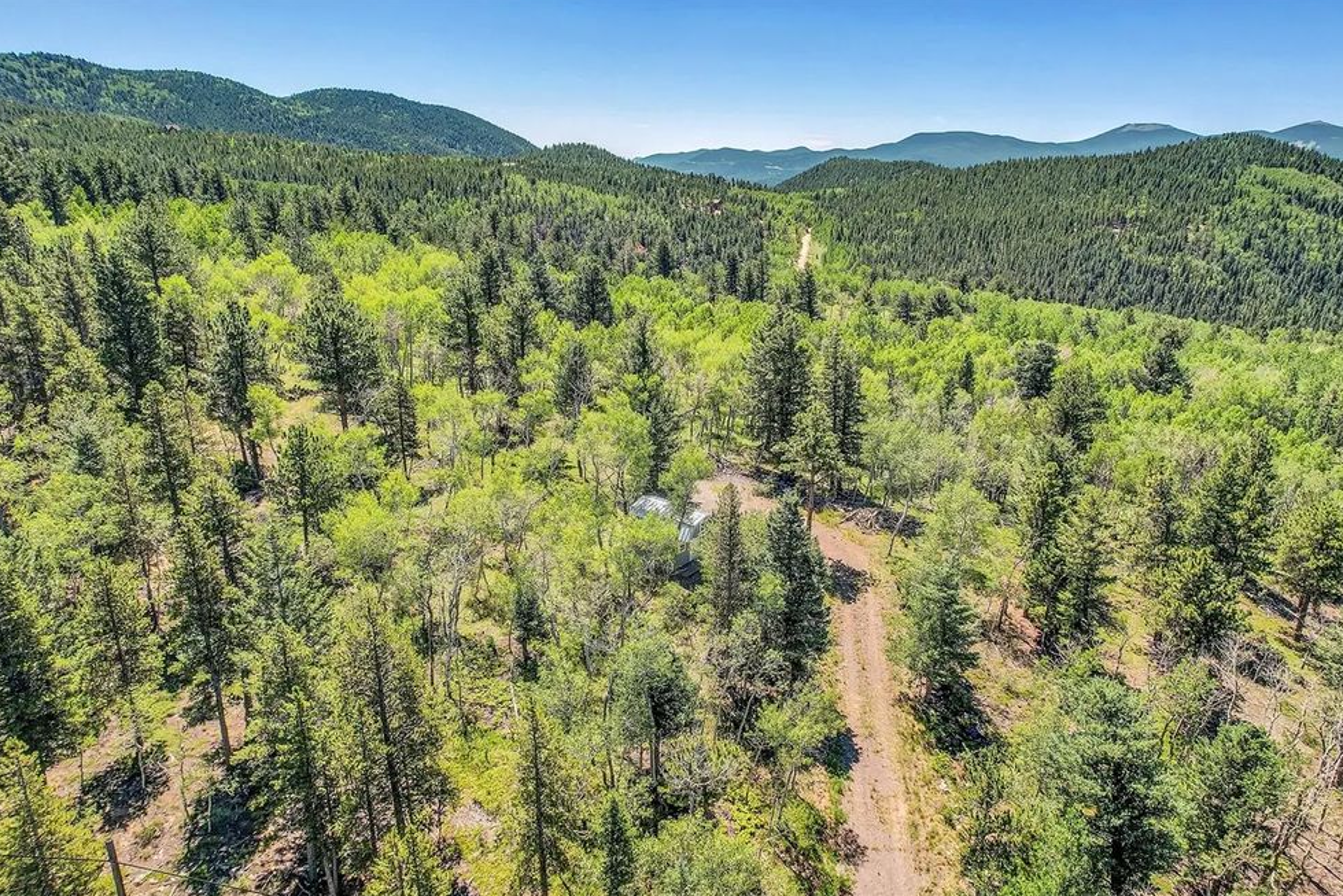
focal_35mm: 23
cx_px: 674
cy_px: 464
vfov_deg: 55.1
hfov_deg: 76.1
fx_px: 858
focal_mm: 8.4
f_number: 2.8
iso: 100
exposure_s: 1/100
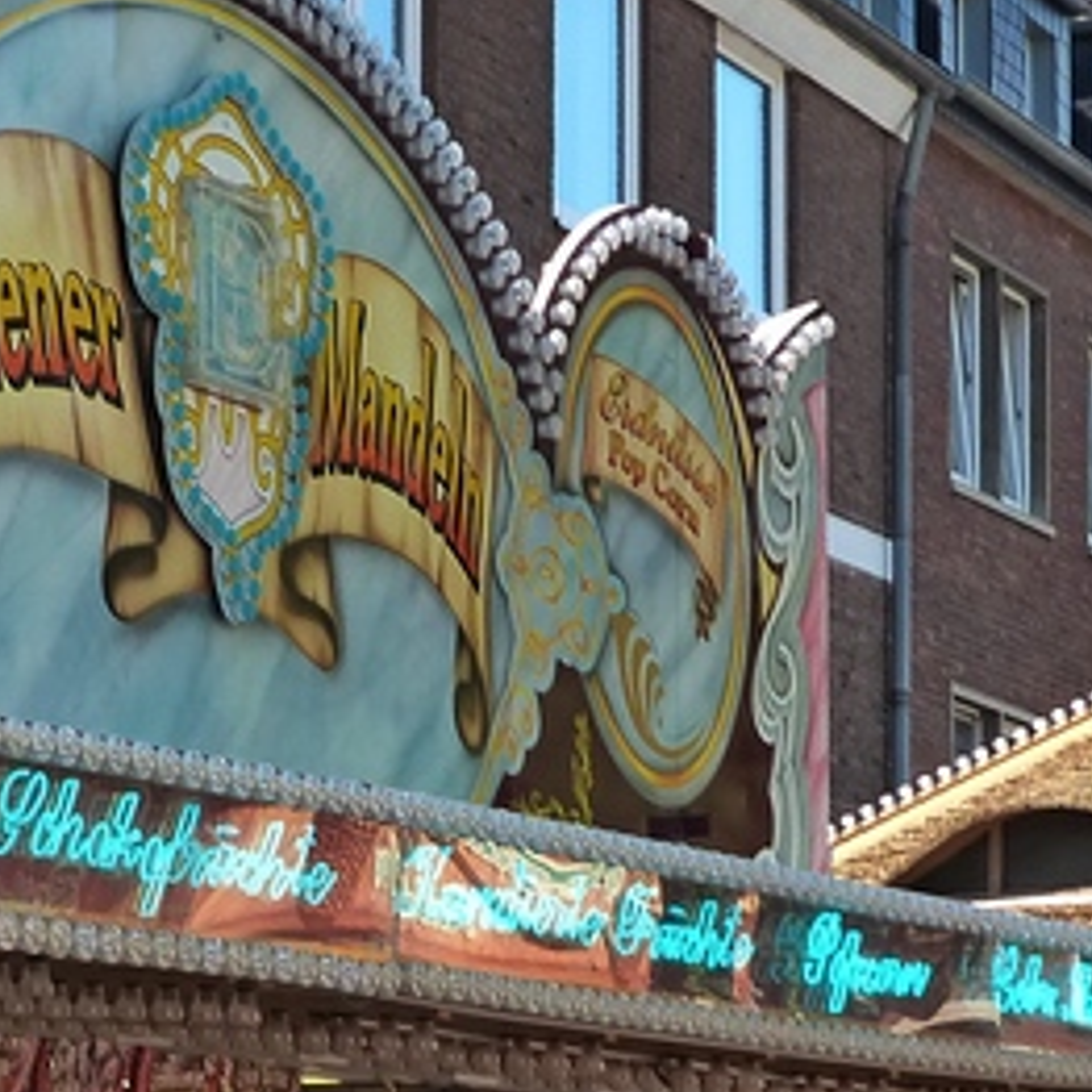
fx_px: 5532
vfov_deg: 11.2
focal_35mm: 155
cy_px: 925
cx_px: 333
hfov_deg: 11.3
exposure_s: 1/160
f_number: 4
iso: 160
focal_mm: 8.3
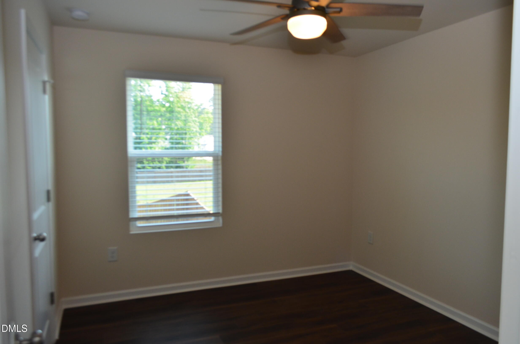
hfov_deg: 67.5
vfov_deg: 47.7
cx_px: 260
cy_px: 172
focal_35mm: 27
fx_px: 389
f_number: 5.6
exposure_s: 1/125
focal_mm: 18
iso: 400
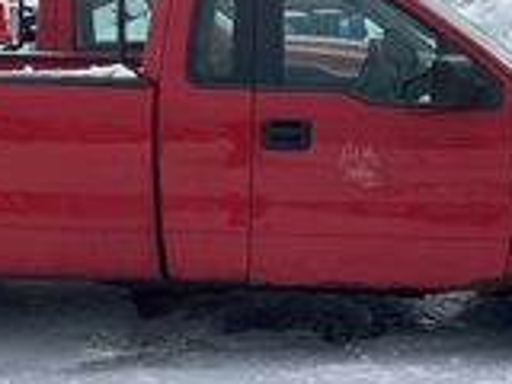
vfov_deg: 22.6
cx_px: 189
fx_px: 961
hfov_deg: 29.7
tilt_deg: -9.7
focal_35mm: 65
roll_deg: +0.7
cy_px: 198
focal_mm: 5.1
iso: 50
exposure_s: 1/2309
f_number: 1.6
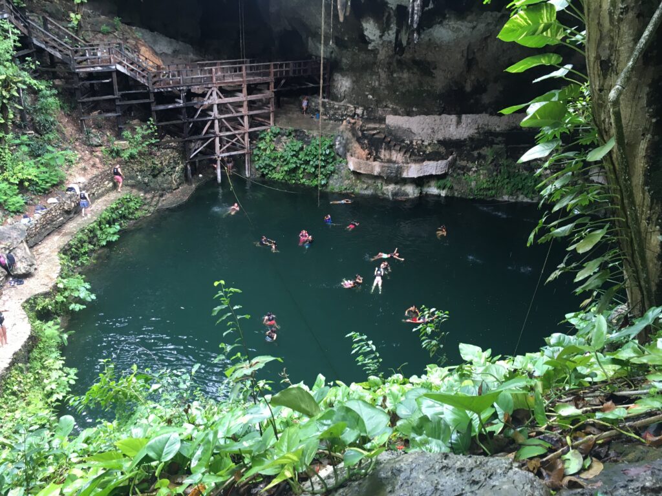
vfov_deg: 48.2
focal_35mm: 29
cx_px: 331
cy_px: 248
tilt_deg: -28.5
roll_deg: -2.8
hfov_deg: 61.7
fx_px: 555
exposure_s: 1/30
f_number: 2.2
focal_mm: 4.15
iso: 50
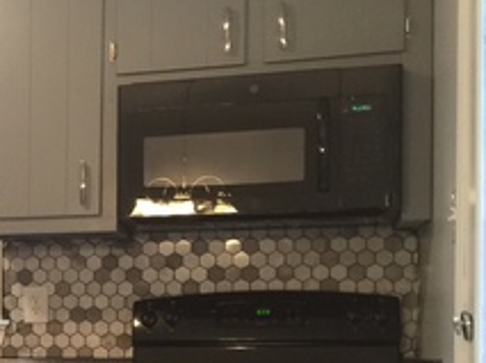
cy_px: 361
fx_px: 1275
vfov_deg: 15.9
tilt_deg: -2.5
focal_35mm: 91
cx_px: -268
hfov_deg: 18.7
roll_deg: -1.5
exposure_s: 1/15
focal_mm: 4.15
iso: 80
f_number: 2.2
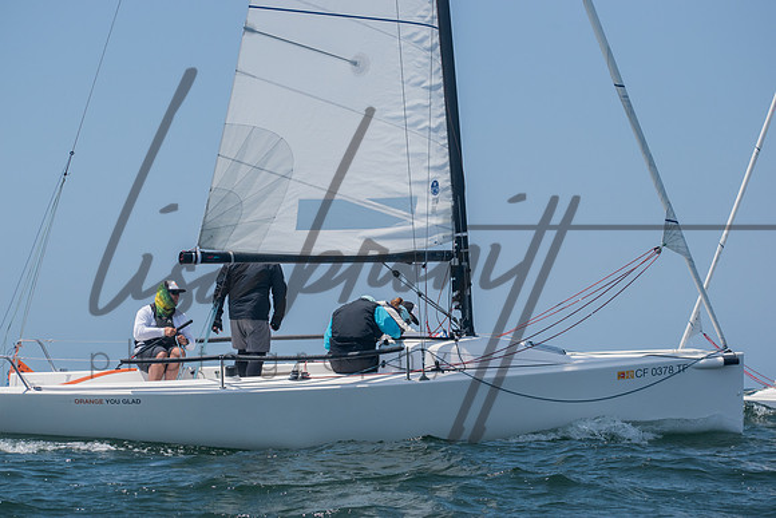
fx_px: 2587
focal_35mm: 120
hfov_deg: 17.1
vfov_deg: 11.4
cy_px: 259
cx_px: 388
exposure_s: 1/2000
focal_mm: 80
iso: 400
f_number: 8
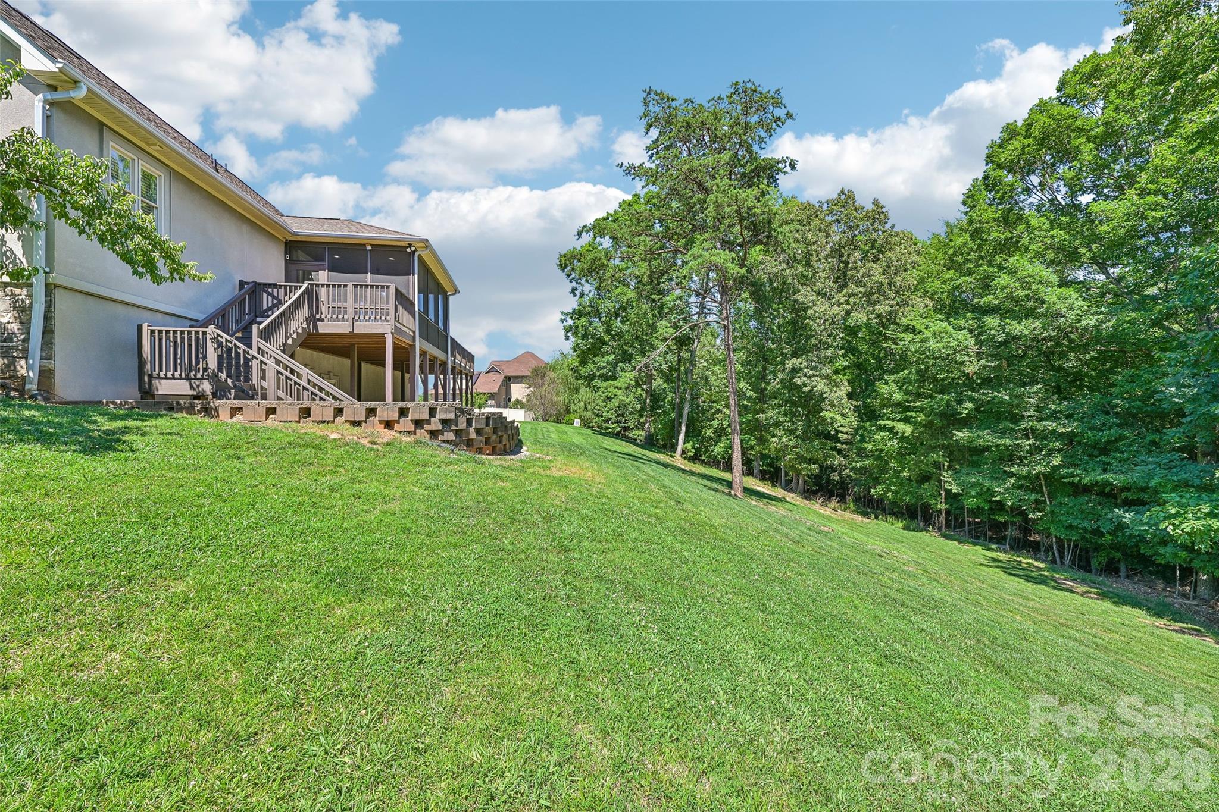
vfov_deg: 81.2
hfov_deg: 104.3
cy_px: 406
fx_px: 474
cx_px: 610
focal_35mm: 14
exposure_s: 1/160
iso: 100
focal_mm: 14
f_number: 8
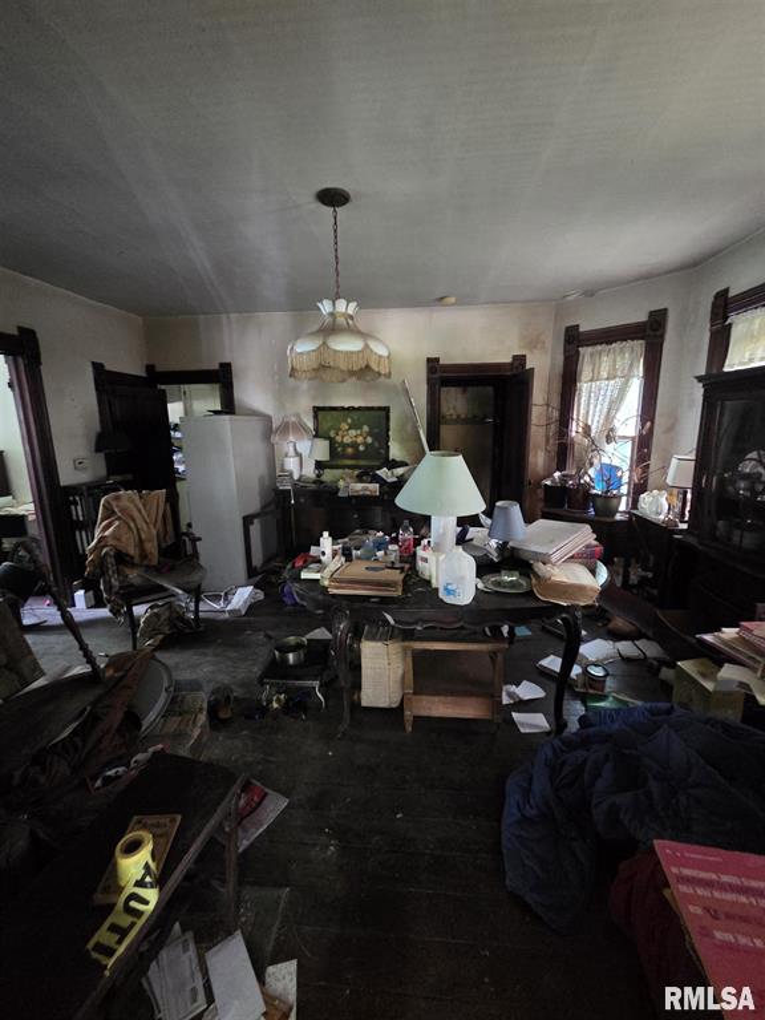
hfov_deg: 89.9
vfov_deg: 106.2
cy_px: 510
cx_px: 382
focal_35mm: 13
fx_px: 383
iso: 1600
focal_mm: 2.2
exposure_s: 1/24
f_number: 2.2
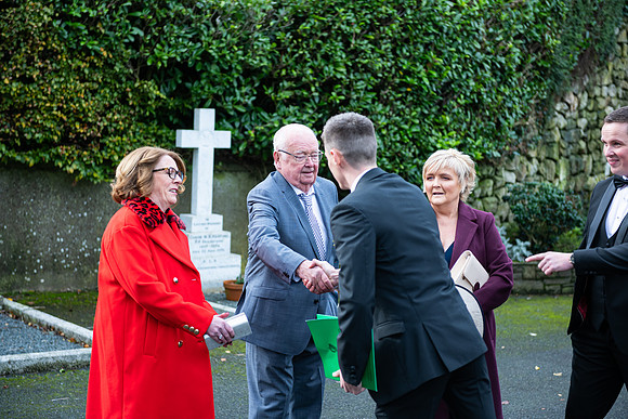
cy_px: 210
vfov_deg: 19.5
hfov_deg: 28.8
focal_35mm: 70
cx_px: 314
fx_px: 1221
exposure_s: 1/320
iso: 200
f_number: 3.5
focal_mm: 70
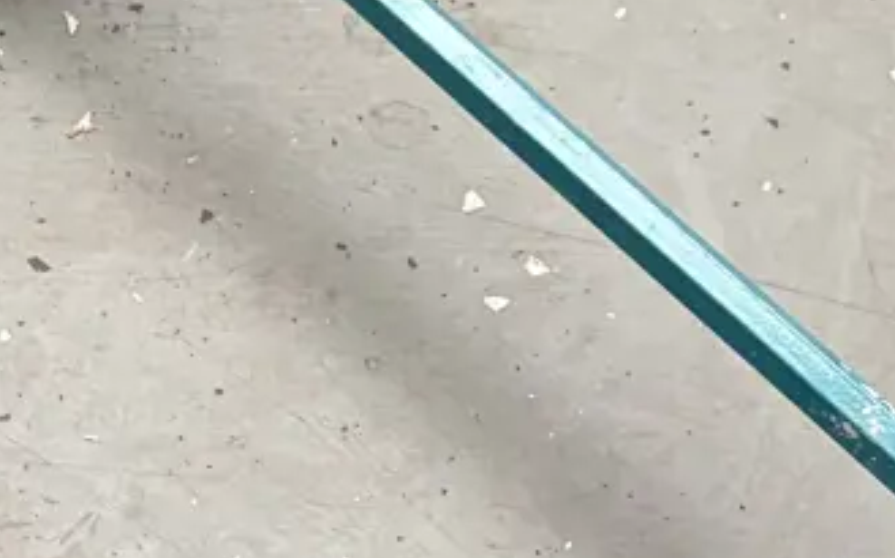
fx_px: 3924
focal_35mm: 161
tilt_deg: -48.4
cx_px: 343
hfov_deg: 13.0
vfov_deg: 8.1
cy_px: 76
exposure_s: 1/60
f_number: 1.6
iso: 160
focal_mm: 5.96
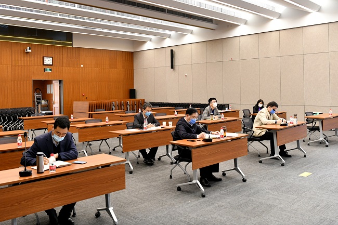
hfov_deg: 63.7
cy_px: 112
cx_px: 169
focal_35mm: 29
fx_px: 272
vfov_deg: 44.9
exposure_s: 1/60
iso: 3200
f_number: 4.5
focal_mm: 29
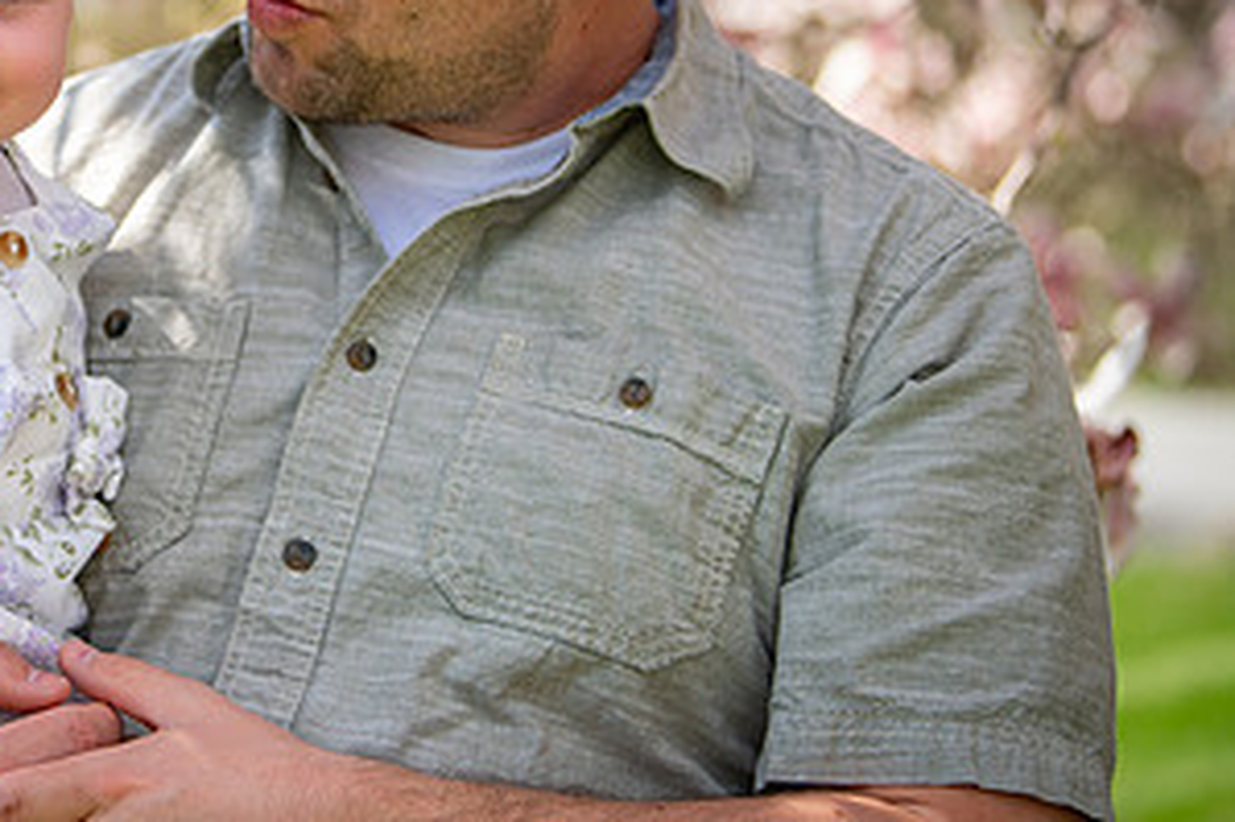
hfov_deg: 14.9
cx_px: 145
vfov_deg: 10.0
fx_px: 4663
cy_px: 99
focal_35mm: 136
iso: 320
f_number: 2.8
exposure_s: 1/4000
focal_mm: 70
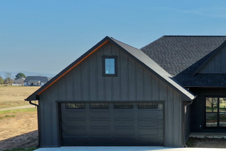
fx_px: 383
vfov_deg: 22.1
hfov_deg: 30.8
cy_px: 112
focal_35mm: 61
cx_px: 219
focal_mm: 14.45
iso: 400
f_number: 2.8
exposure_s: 1/2000
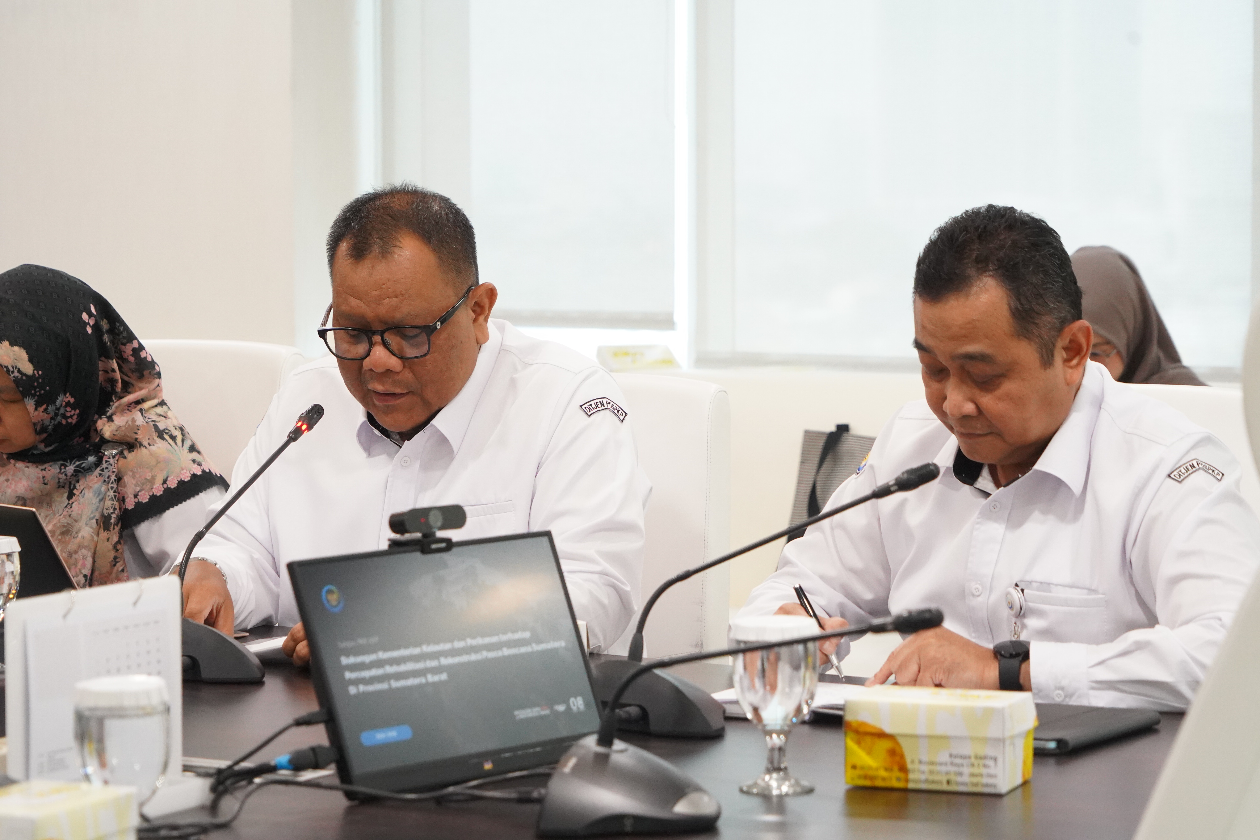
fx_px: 3920
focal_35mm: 112
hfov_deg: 18.3
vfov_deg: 12.2
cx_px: 630
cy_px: 420
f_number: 7.1
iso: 6400
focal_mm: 112
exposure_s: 1/125
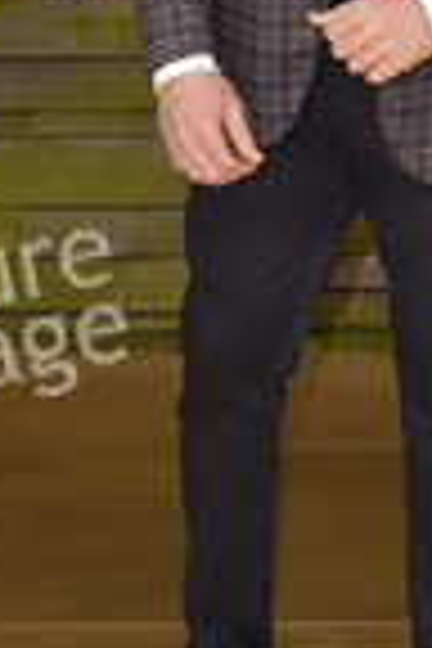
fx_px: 1998
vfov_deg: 18.2
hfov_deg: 12.3
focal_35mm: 111
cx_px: 389
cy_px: 112
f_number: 7.1
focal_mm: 40
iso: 320
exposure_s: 1/250
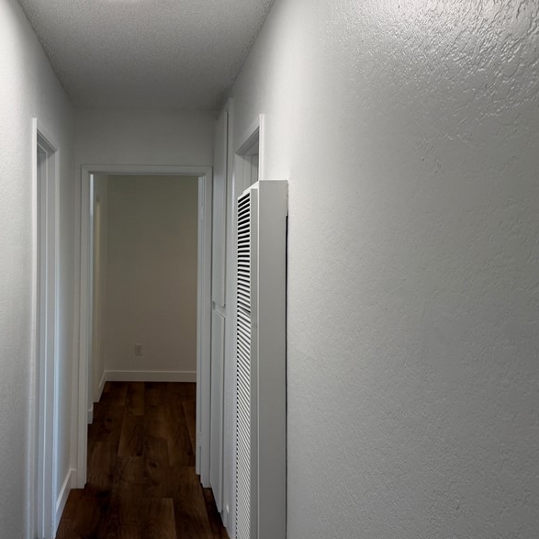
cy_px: 265
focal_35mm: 37
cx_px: 165
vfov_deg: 44.9
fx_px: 652
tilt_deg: -1.5
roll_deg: -0.2
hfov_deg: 44.1
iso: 64
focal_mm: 6.76
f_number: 1.78
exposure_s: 1/120
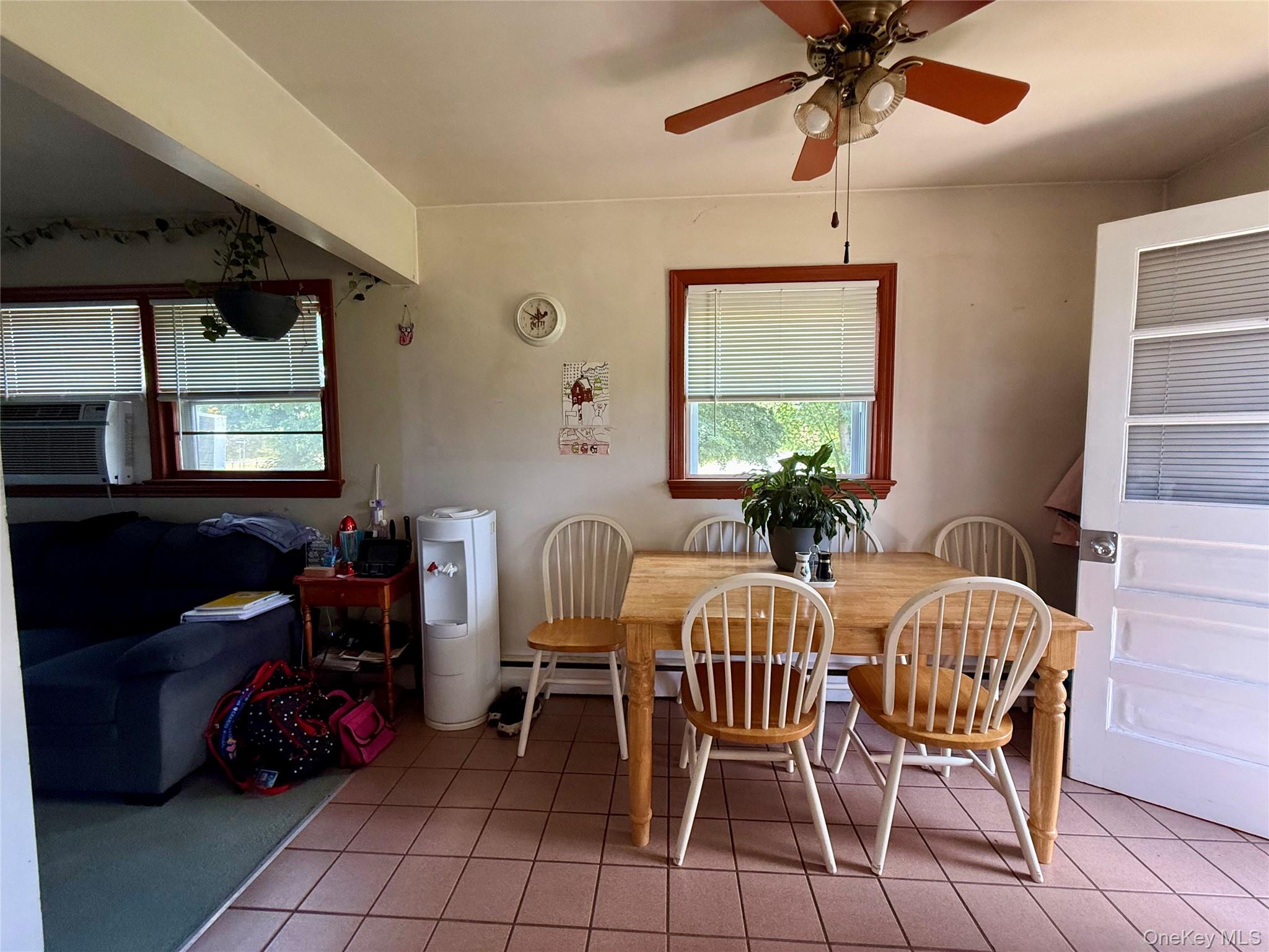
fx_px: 513
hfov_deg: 102.1
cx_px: 634
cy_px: 476
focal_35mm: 14
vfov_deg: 85.7
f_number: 2.2
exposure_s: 1/99
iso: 250
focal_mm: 2.22
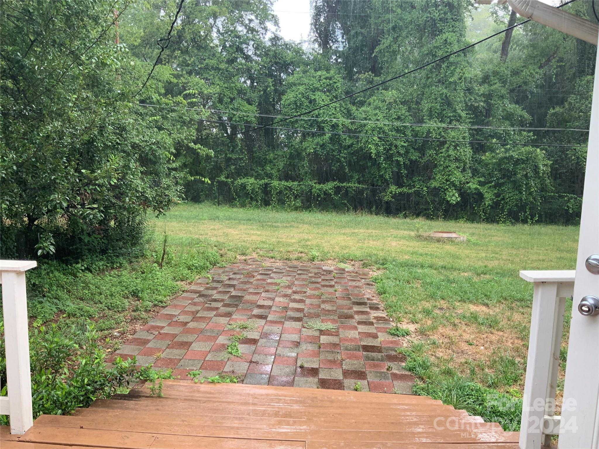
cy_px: 224
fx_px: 502
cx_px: 300
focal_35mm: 29
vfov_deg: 48.2
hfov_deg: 61.7
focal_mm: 3
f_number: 1.8
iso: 25
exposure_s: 1/122
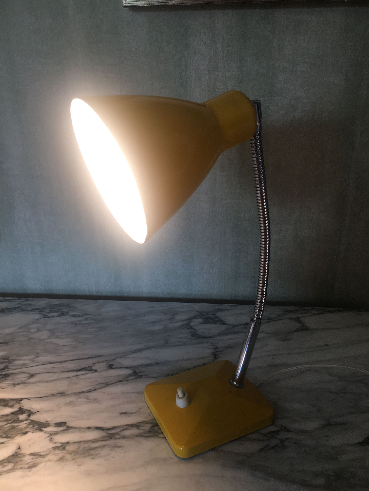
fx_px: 412
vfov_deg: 61.7
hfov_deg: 48.2
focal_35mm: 29
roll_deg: +2.2
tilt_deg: -21.9
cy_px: 246
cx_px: 184
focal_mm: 4.15
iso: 32
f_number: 2.2
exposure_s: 1/50
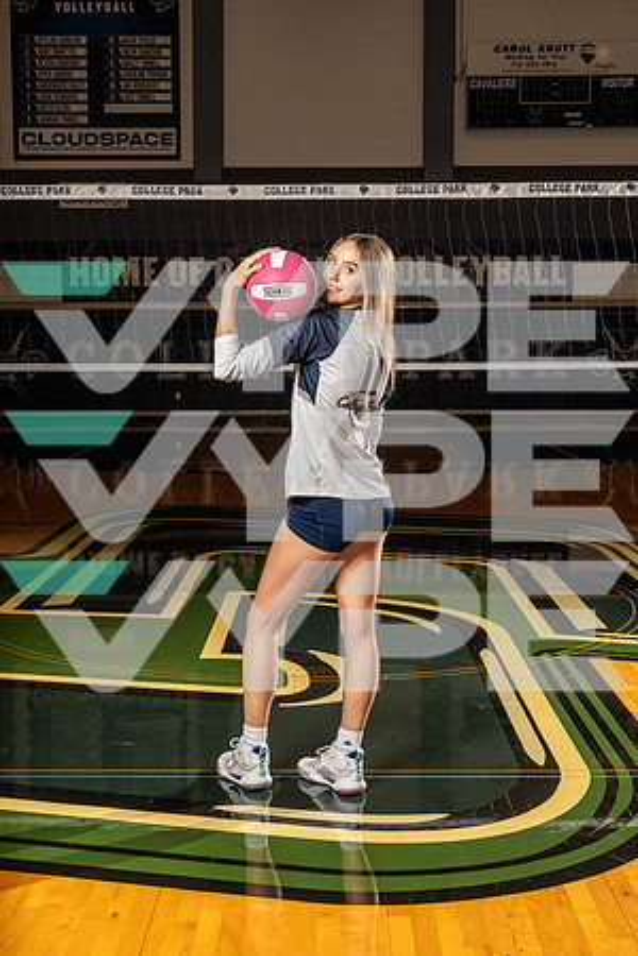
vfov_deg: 41.1
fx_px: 1276
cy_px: 478
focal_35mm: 48
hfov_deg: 28.1
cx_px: 319
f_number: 11
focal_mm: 48
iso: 640
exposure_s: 1/250
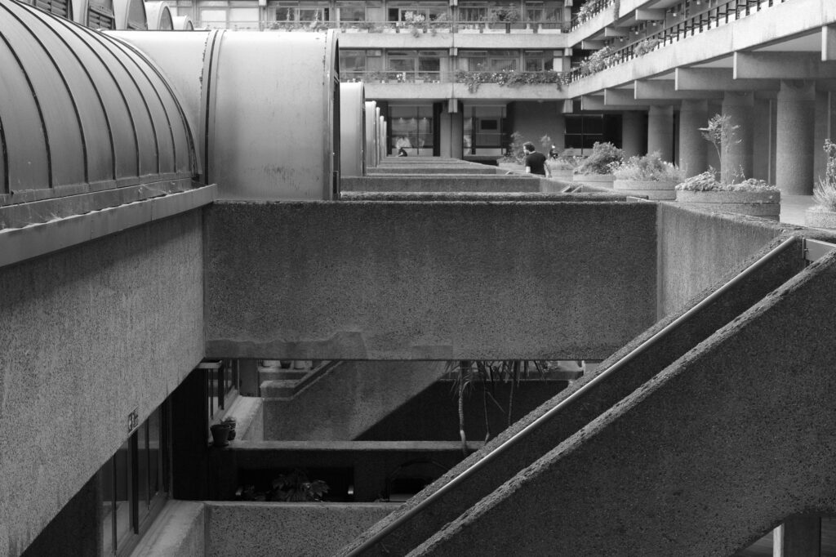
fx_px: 1741
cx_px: 418
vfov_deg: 18.2
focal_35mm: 75
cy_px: 278
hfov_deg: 27.0
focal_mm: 50
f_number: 5.6
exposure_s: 1/125
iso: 1600
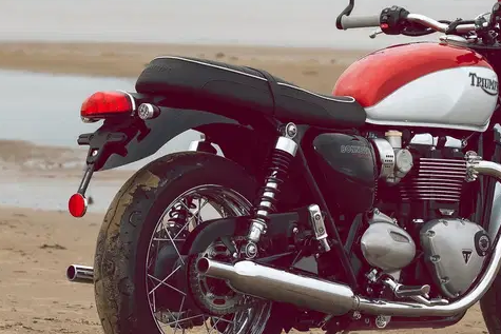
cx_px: 369
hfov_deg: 10.2
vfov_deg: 6.8
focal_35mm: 202
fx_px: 2812
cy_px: 140
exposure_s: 1/1000
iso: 400
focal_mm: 80
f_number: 5
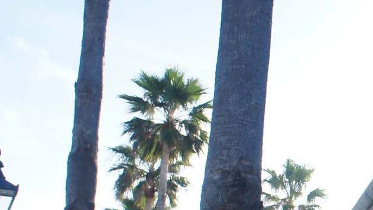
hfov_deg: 21.7
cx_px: 489
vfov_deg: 13.3
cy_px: 258
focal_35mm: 88
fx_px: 870
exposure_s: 1/400
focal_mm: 16
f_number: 6.3
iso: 200
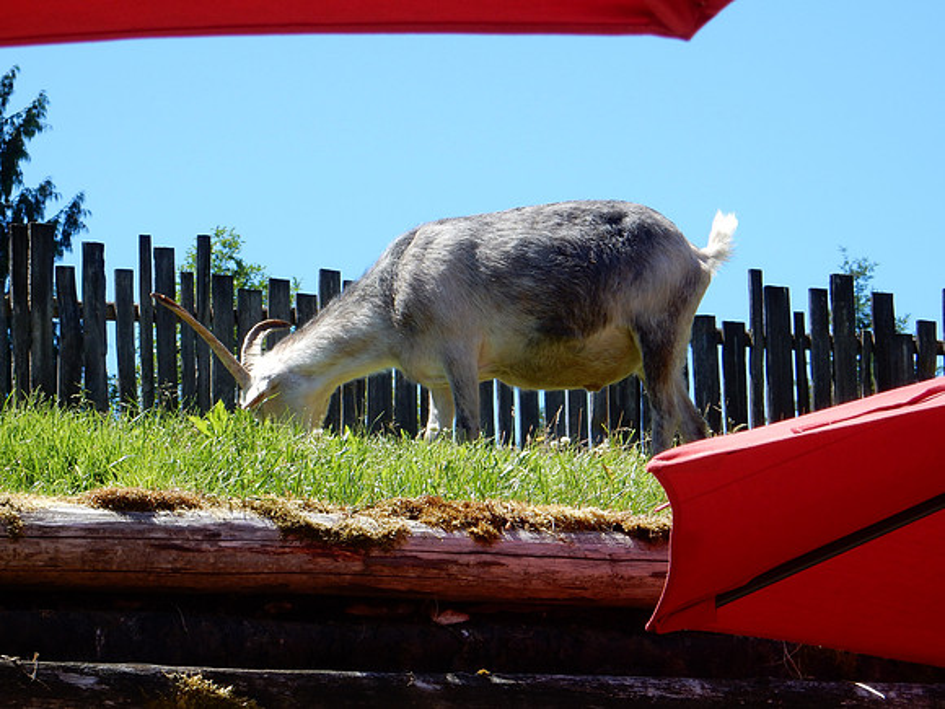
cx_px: 472
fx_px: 4477
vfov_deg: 9.1
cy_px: 354
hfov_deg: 12.0
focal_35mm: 164
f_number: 6
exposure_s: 1/250
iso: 125
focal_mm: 29.2
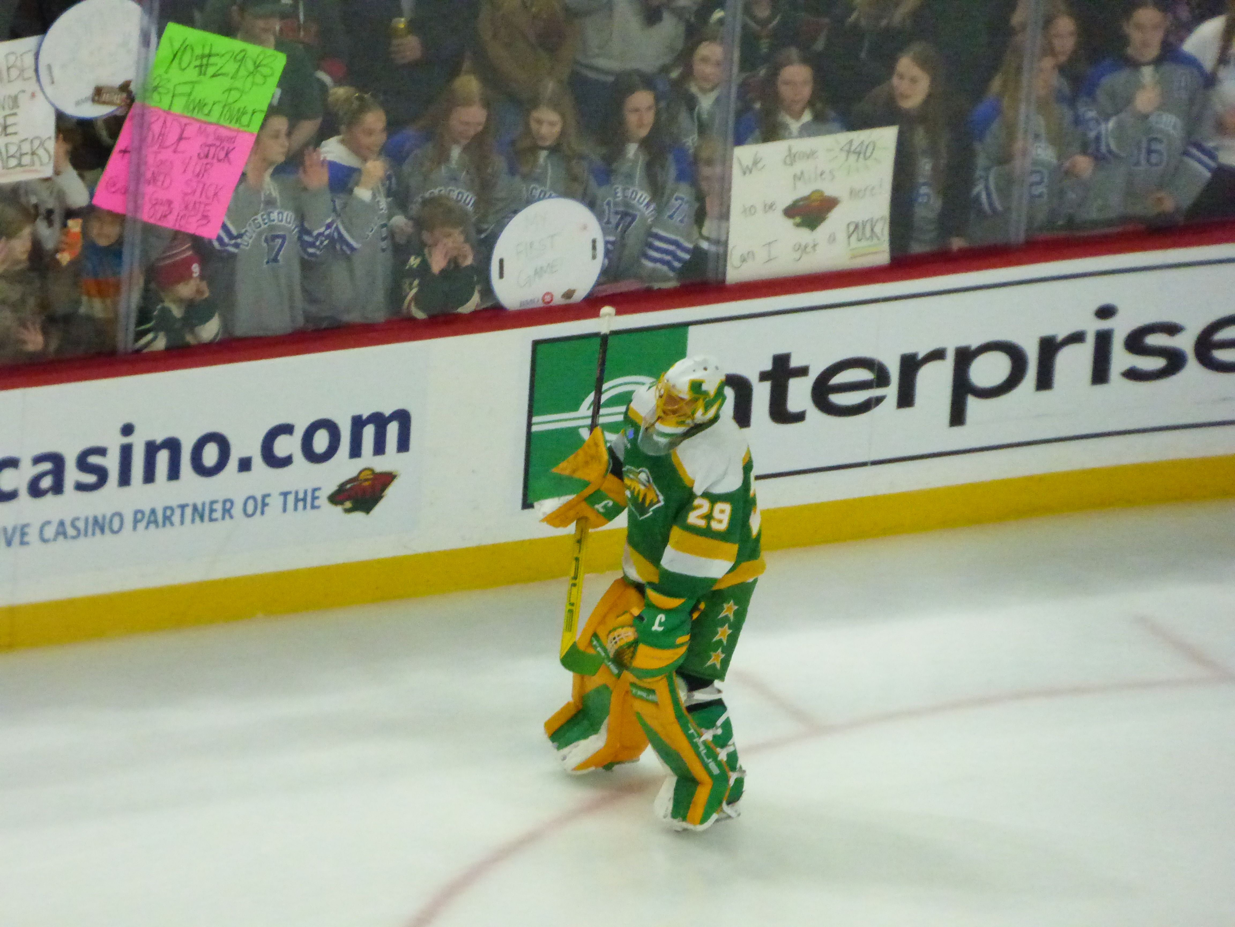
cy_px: 464
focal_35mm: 570
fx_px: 20336
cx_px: 618
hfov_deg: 3.5
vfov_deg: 2.6
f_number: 5.6
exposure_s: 1/1300
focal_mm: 102.05
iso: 3200
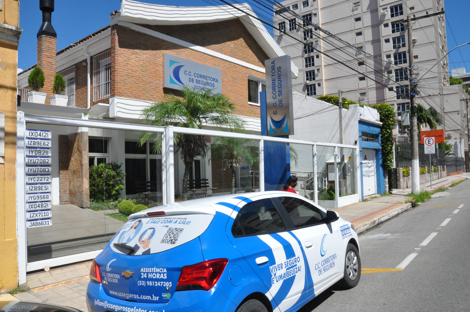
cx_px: 235
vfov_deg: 47.8
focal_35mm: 27
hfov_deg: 67.4
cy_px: 156
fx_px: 352
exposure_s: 1/400
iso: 800
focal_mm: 18
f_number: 20
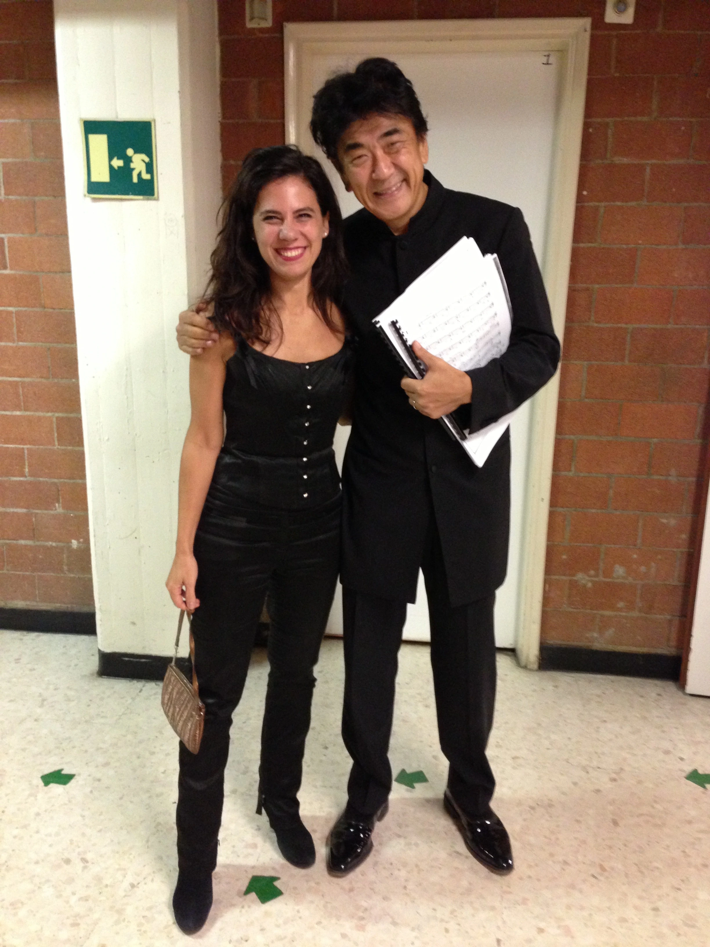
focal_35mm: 33
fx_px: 902
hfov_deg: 42.9
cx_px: 355
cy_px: 474
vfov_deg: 55.4
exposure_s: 1/15
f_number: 2.4
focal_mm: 4.13
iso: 400
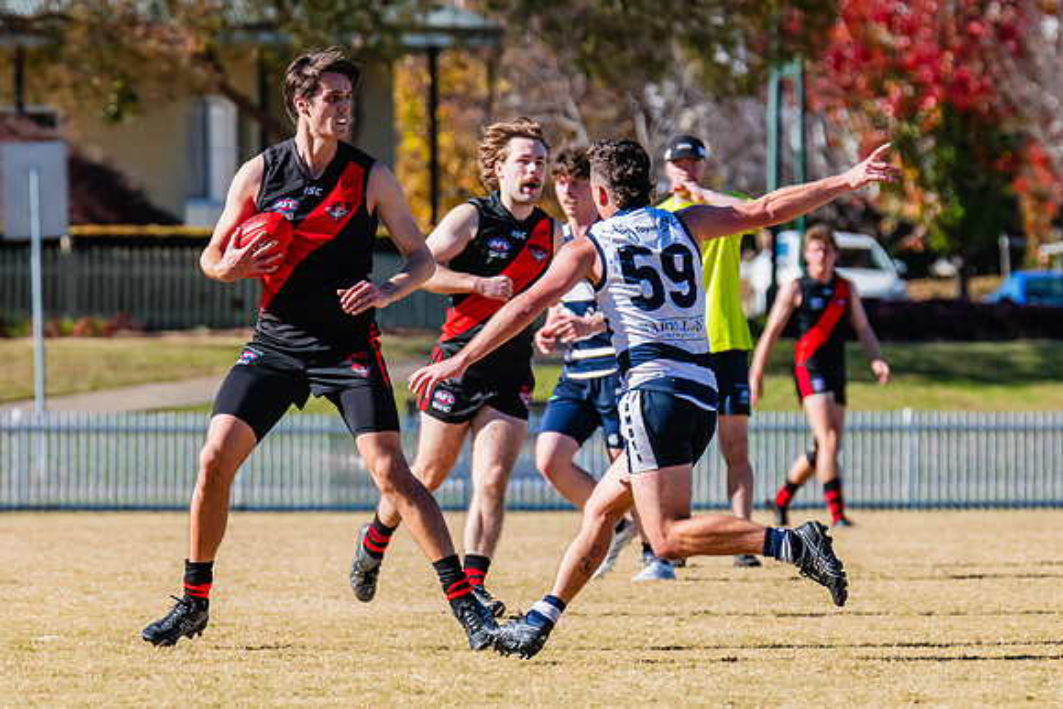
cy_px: 305
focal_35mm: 524
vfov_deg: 2.6
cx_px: 276
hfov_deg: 3.9
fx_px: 15488
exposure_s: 1/1600
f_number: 8
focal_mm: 310
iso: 640
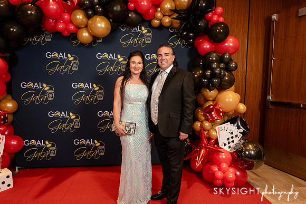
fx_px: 211
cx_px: 153
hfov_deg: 71.8
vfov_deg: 51.6
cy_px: 102
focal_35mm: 25
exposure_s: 1/125
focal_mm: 24
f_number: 5.6
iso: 3200
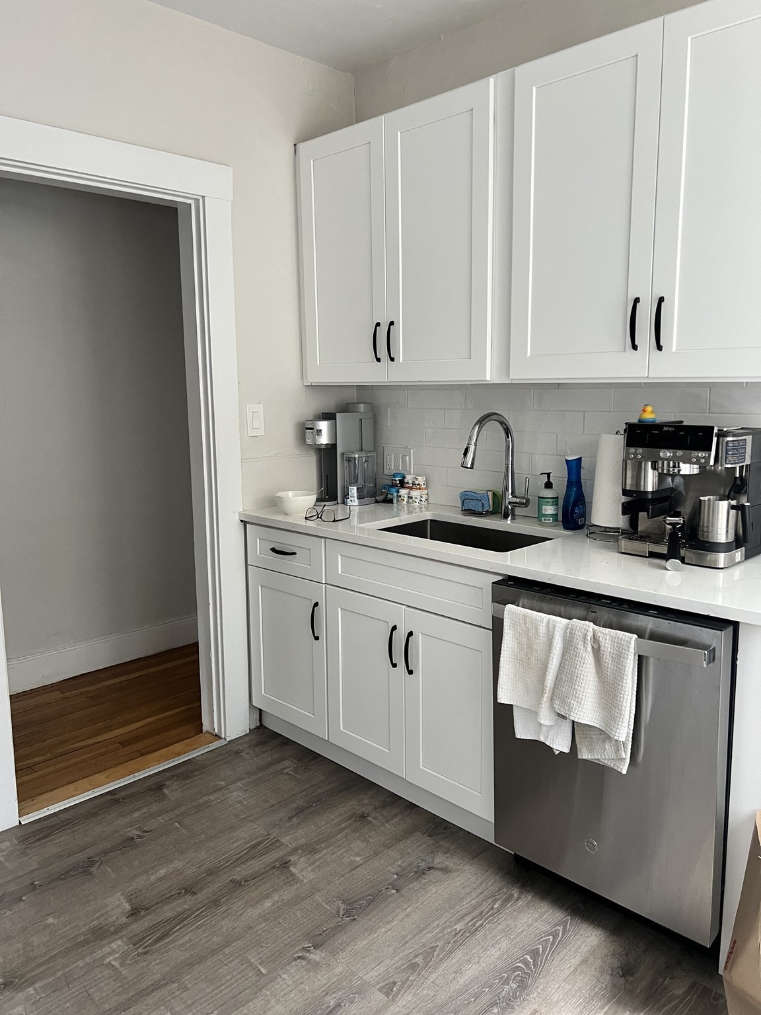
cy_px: 508
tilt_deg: -7.9
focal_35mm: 26
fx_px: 762
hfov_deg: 53.1
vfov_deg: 67.3
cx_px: 380
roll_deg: +1.2
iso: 200
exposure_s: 1/60
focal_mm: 5.7
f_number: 1.5
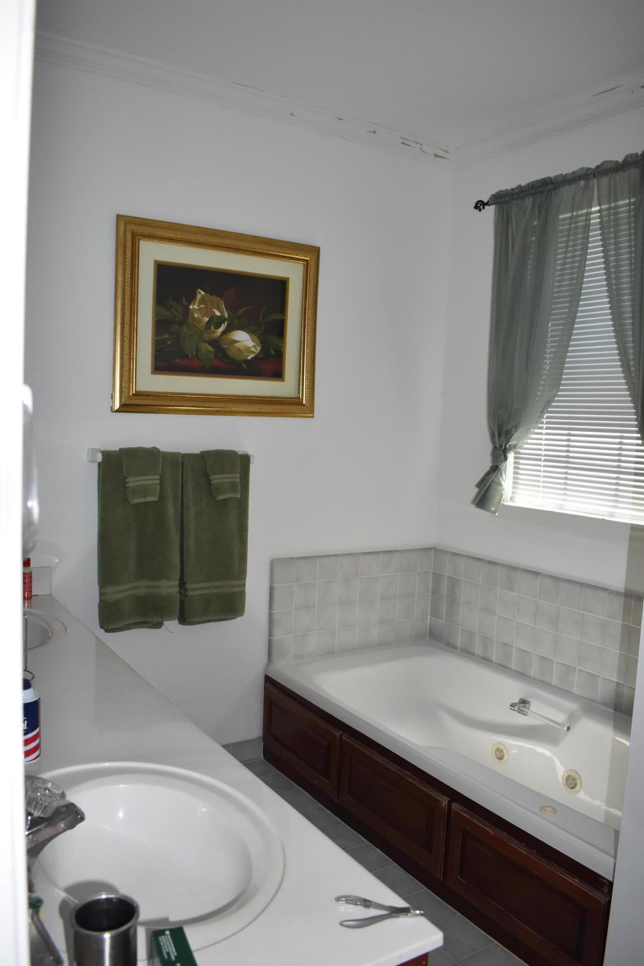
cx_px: 322
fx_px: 724
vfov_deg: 67.4
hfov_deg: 47.9
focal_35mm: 27
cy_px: 483
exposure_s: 1/80
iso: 800
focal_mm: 18
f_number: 4.5
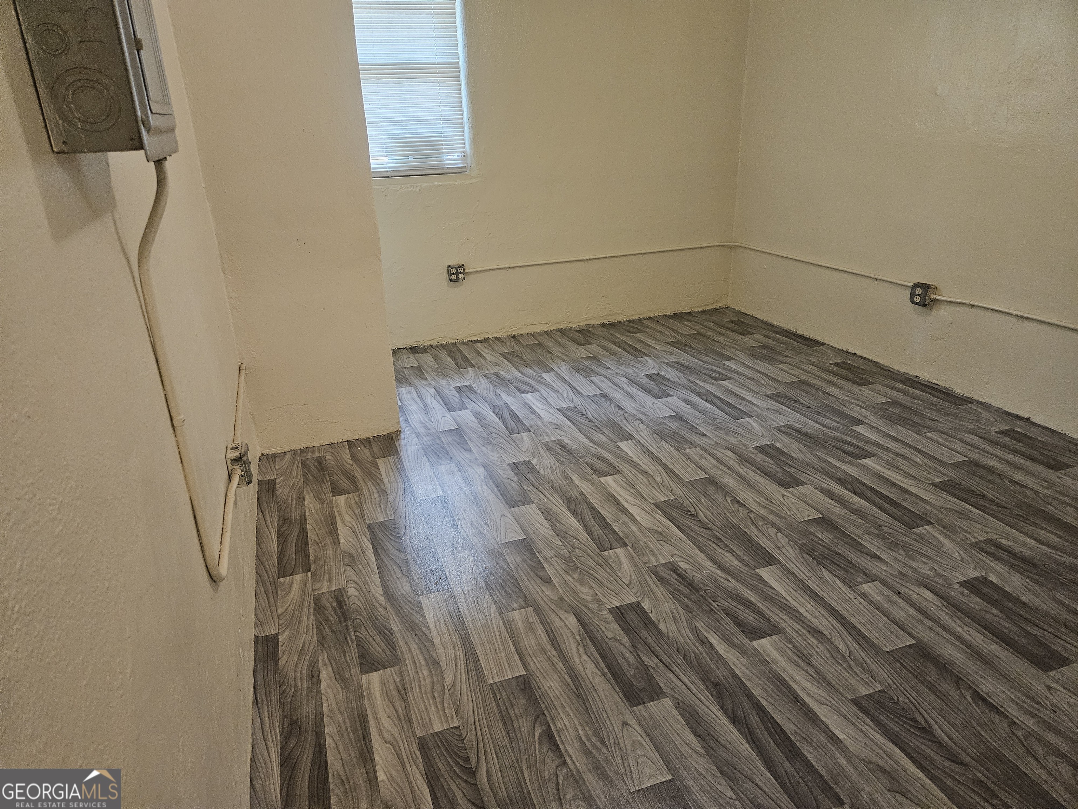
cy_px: 404
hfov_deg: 73.9
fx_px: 716
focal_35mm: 23
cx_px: 539
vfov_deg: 58.9
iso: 800
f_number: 1.8
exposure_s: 1/120
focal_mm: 5.4
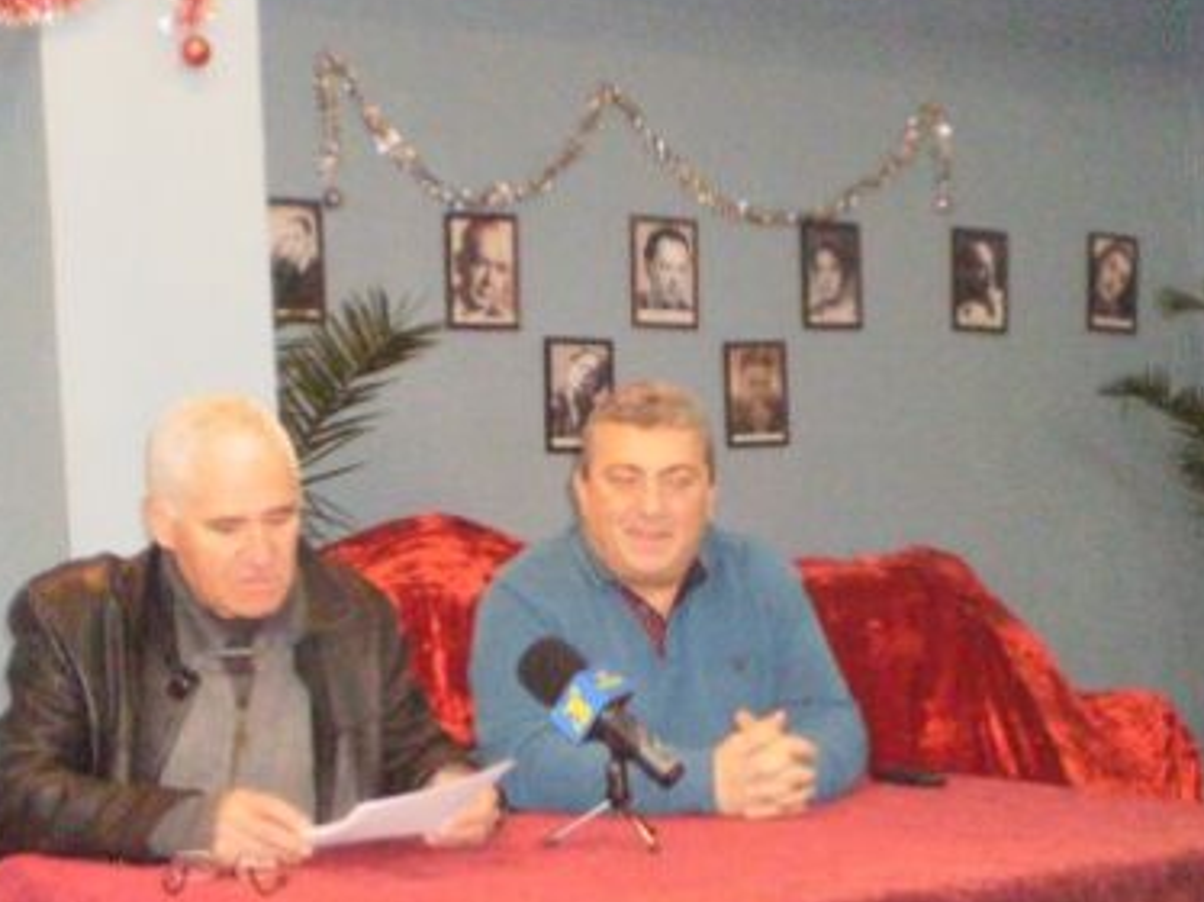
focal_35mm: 67
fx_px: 2329
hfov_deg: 29.0
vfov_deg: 21.6
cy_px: 738
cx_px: 634
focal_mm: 6.3
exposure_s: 1/30
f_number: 3.1
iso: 800
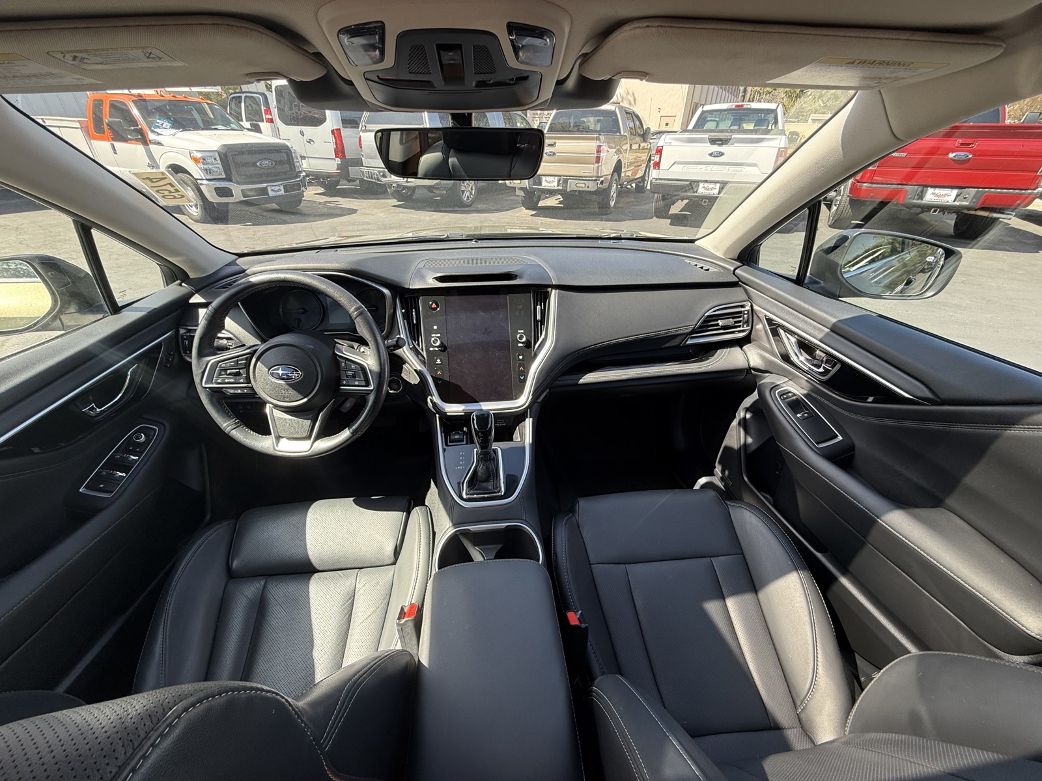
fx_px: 421
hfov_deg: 102.1
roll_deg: +0.3
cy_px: 390
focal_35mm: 14
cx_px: 521
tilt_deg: -31.7
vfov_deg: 85.7
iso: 64
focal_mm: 2.22
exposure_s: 1/145
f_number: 2.2
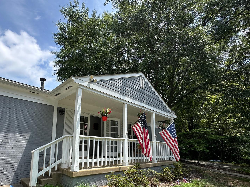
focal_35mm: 20
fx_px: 144
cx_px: 93
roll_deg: -2.4
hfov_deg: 80.1
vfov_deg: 64.2
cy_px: 125
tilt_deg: +7.9
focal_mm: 2.22
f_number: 2.2
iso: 50
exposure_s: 1/1092
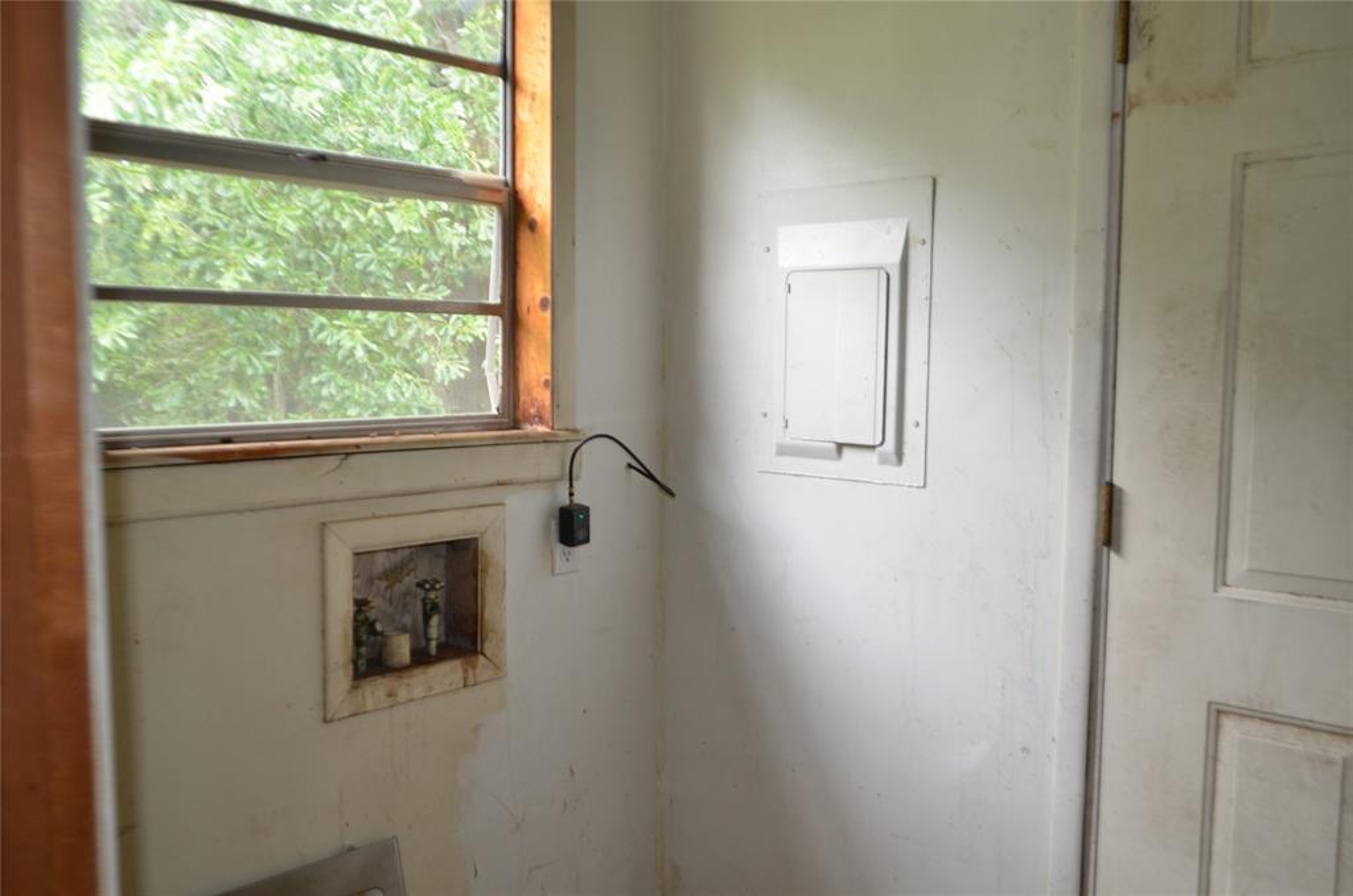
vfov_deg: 43.4
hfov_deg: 62.0
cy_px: 448
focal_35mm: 30
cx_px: 676
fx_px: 1125
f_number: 3.8
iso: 400
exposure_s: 1/80
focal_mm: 20
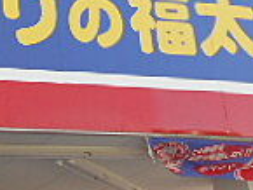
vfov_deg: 12.1
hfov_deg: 16.7
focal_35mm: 115
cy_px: -117
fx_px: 841
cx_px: -3
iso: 80
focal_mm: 4.6
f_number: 3.2
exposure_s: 1/200
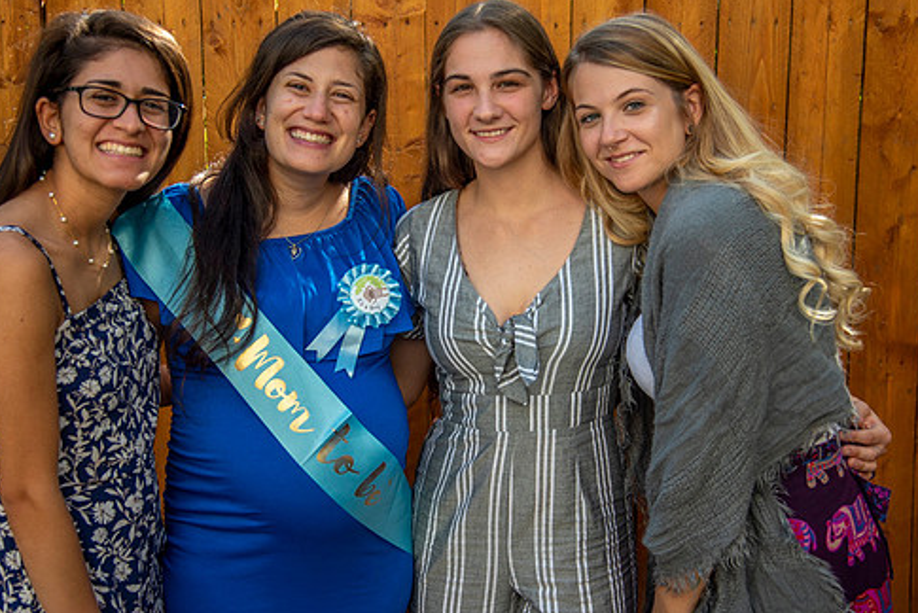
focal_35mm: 55
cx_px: 447
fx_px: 1403
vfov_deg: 24.7
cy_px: 298
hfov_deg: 36.2
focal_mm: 46
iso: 125
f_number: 4
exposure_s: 1/320
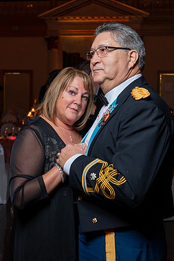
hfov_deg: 19.7
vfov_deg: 29.1
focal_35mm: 69
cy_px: 94
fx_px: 501
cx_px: 64
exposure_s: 1/200
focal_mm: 35
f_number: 4
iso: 2000
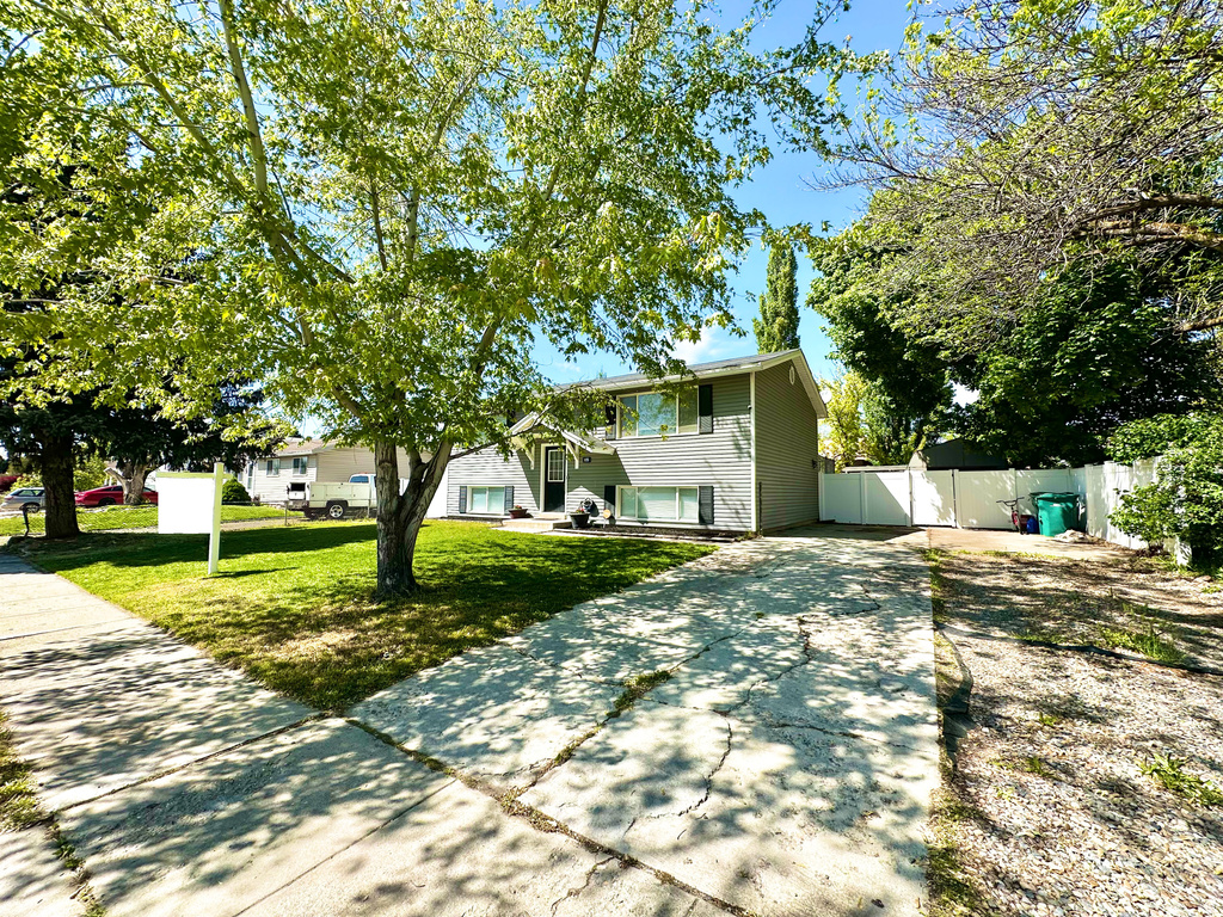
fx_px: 495
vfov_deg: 85.7
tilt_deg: +3.9
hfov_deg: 102.1
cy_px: 458
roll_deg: -0.6
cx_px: 612
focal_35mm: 14
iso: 40
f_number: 2.2
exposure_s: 1/1247
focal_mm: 2.22
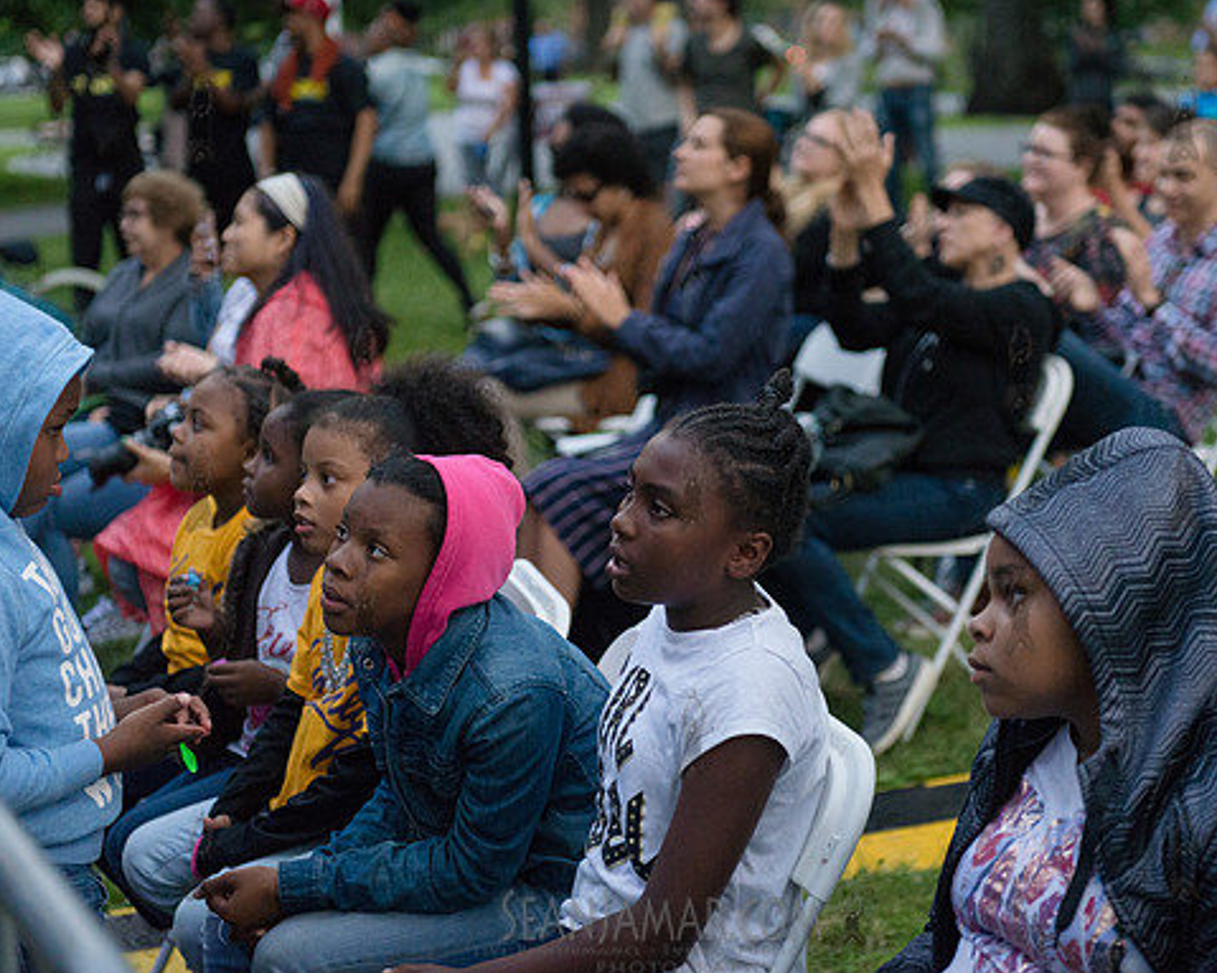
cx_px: 691
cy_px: 486
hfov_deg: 25.4
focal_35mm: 75
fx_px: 2701
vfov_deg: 20.4
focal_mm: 66
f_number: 2.8
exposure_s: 1/1250
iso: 4000
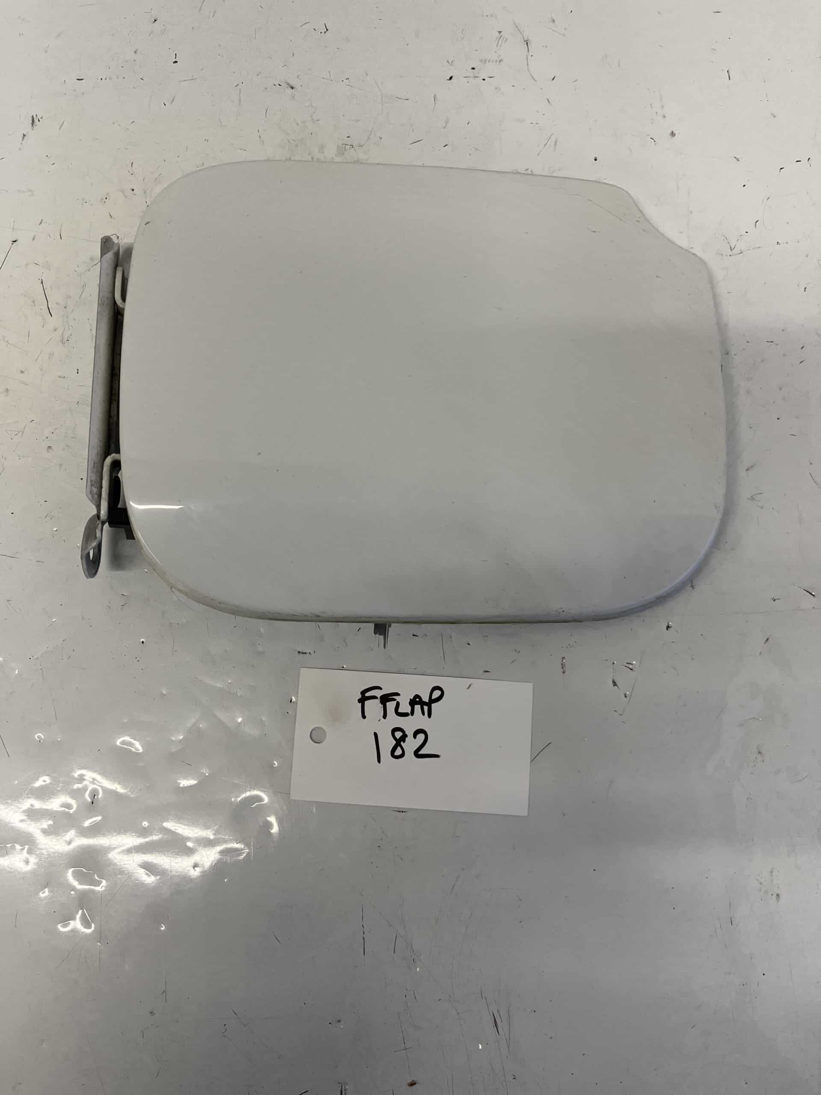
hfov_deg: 53.1
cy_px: 548
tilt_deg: -81.7
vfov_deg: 67.3
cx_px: 410
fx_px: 822
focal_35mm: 26
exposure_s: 1/100
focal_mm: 5.1
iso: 100
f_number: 1.6
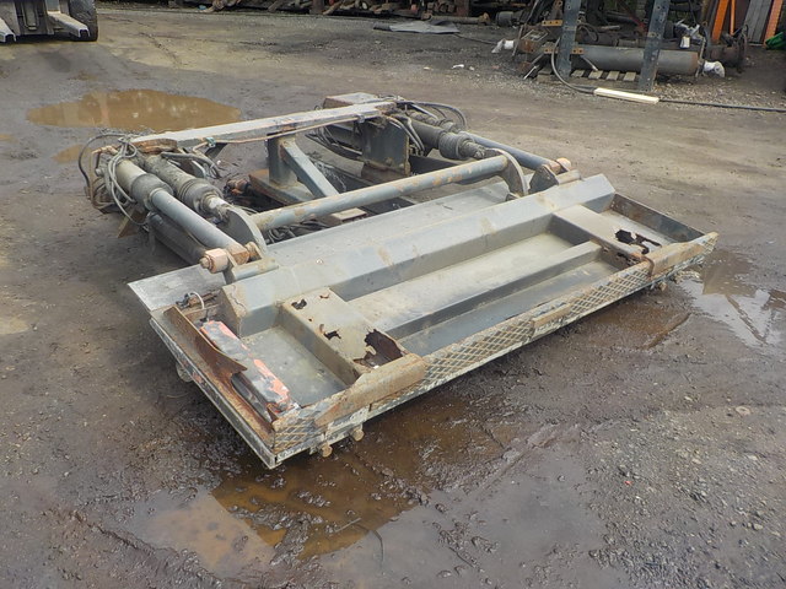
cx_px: 393
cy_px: 294
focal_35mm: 30
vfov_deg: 46.8
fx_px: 681
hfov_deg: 60.0
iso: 125
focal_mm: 4.1
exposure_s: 1/320
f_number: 3.3
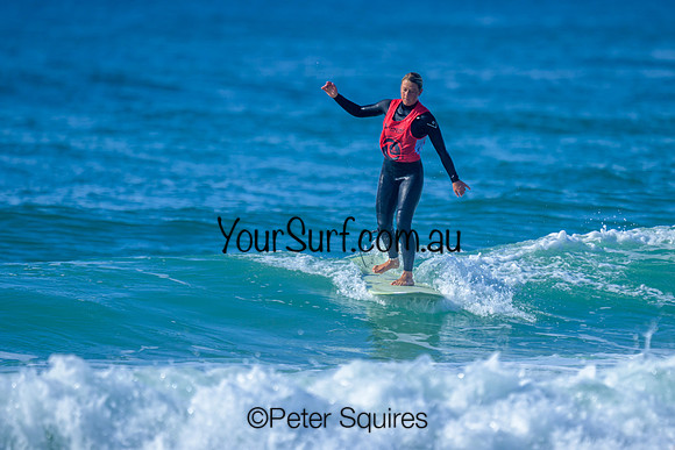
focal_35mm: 1100
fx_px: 20628
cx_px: 353
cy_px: 250
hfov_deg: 1.9
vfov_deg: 1.3
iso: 140
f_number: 6.3
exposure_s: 1/1000
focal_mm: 800
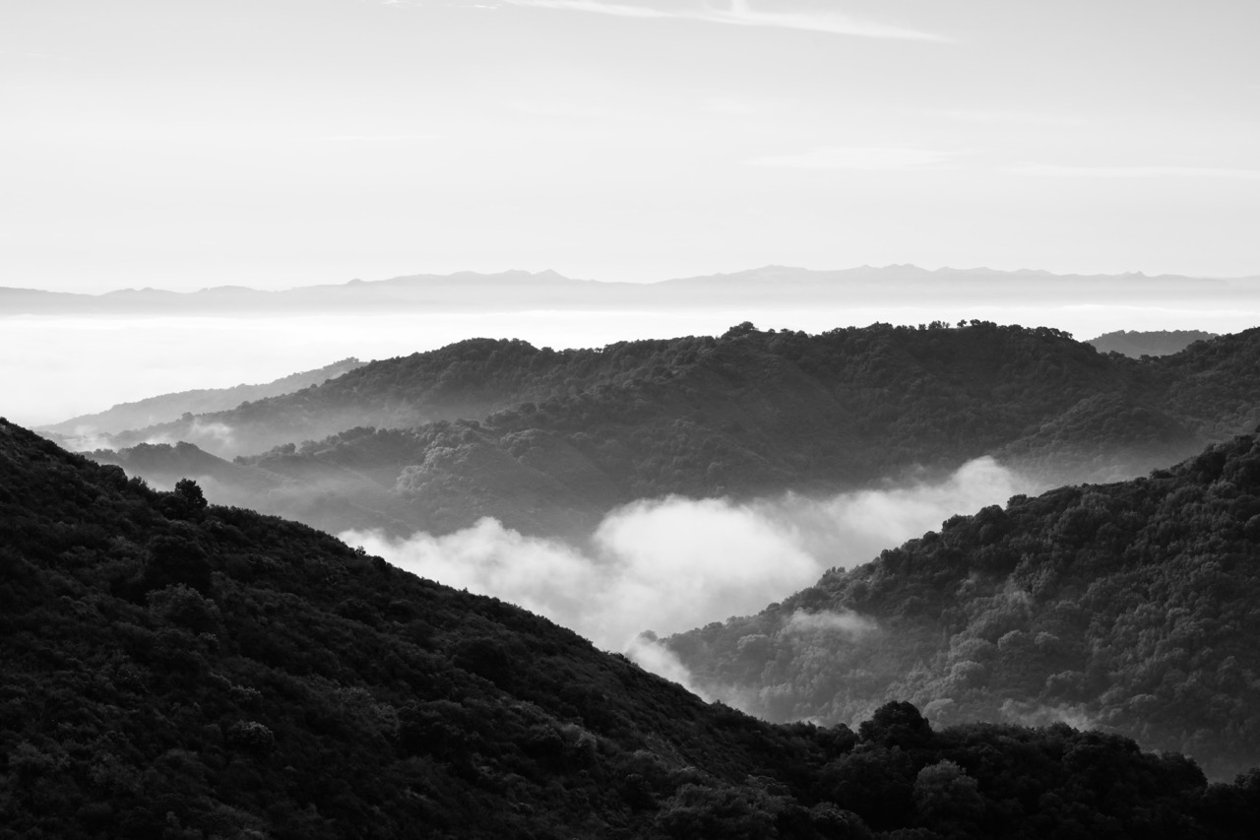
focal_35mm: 105
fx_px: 3674
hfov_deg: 19.5
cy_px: 420
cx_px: 630
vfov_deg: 13.0
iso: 800
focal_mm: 105
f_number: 10
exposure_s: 1/1600
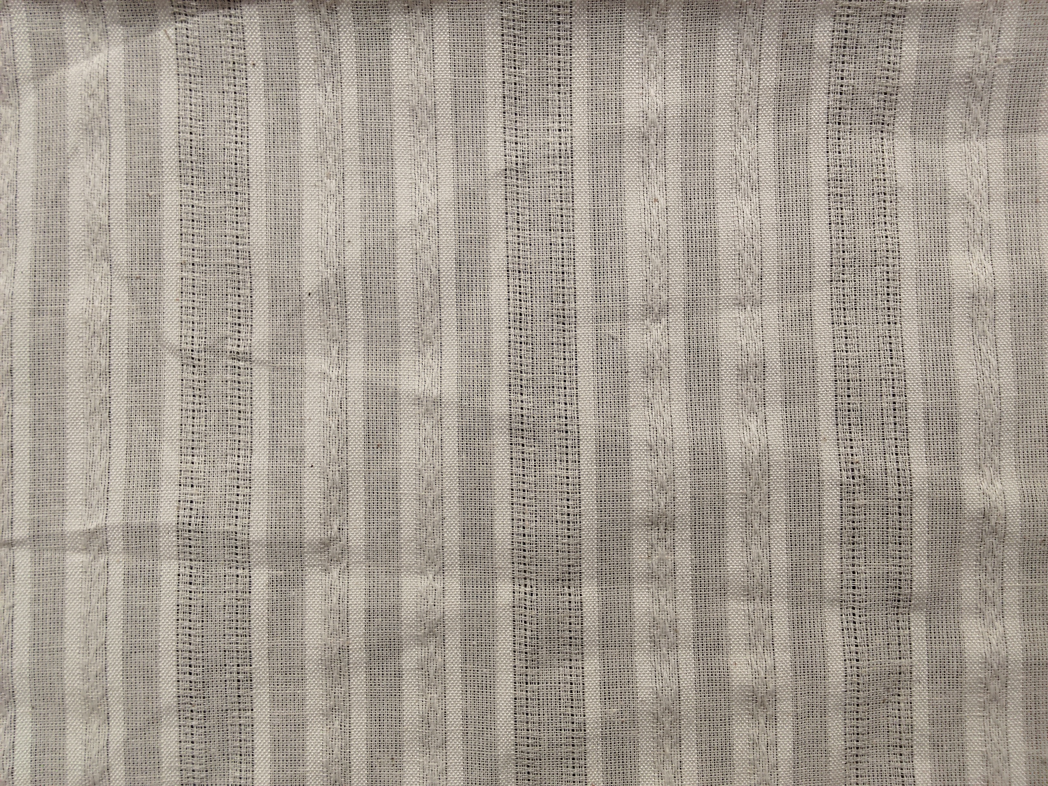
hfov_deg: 67.3
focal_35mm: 26
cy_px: 393
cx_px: 524
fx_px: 787
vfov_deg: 53.1
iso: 100
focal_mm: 2.78
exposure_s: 1/100
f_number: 2
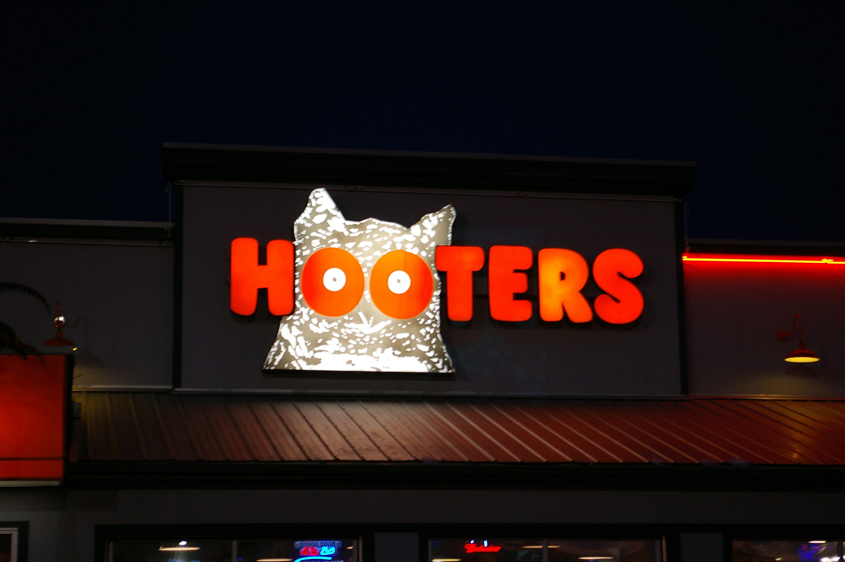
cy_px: 281
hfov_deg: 24.6
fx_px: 1935
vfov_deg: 16.5
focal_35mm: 82
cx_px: 422
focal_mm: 55
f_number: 5.6
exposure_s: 1/8
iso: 400
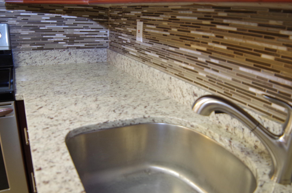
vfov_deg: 21.8
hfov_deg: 32.4
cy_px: 108
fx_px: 502
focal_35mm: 62
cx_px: 166
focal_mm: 30
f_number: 2.8
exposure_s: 1/100
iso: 800
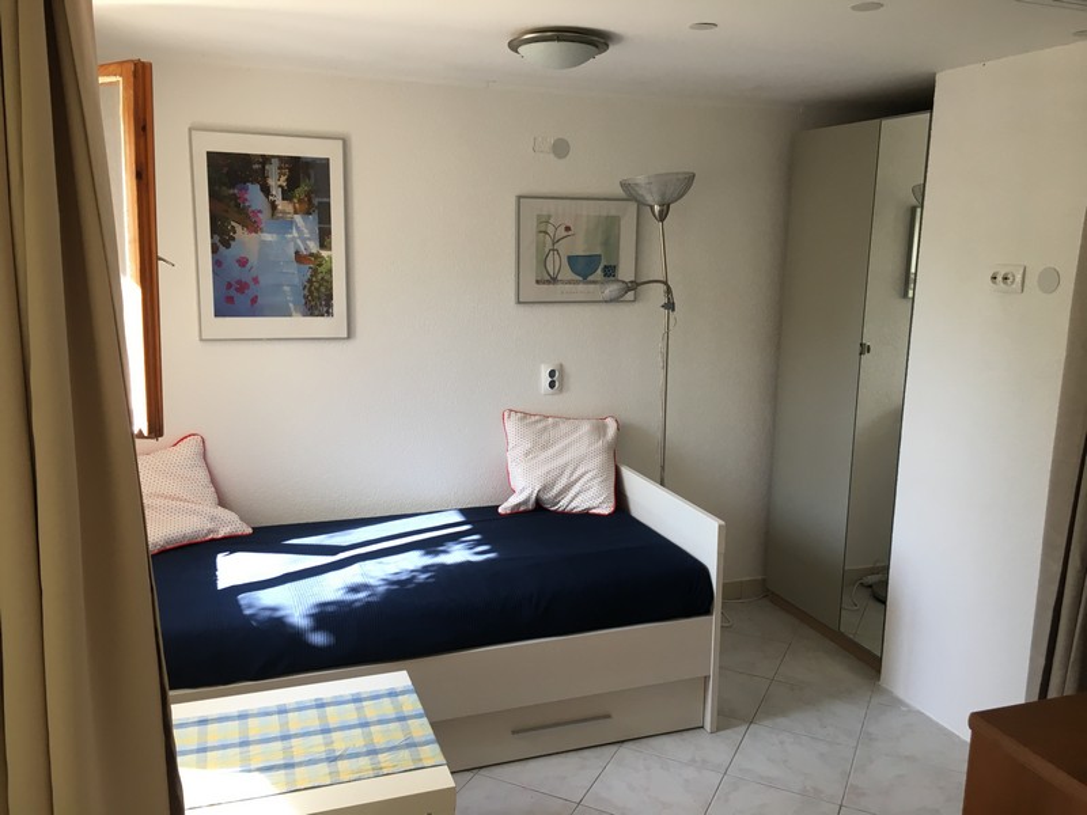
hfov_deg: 61.7
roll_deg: -1.9
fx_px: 911
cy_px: 408
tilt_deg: -9.7
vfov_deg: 48.2
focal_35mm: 29
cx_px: 544
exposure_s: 1/33
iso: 25
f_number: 2.2
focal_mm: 4.15
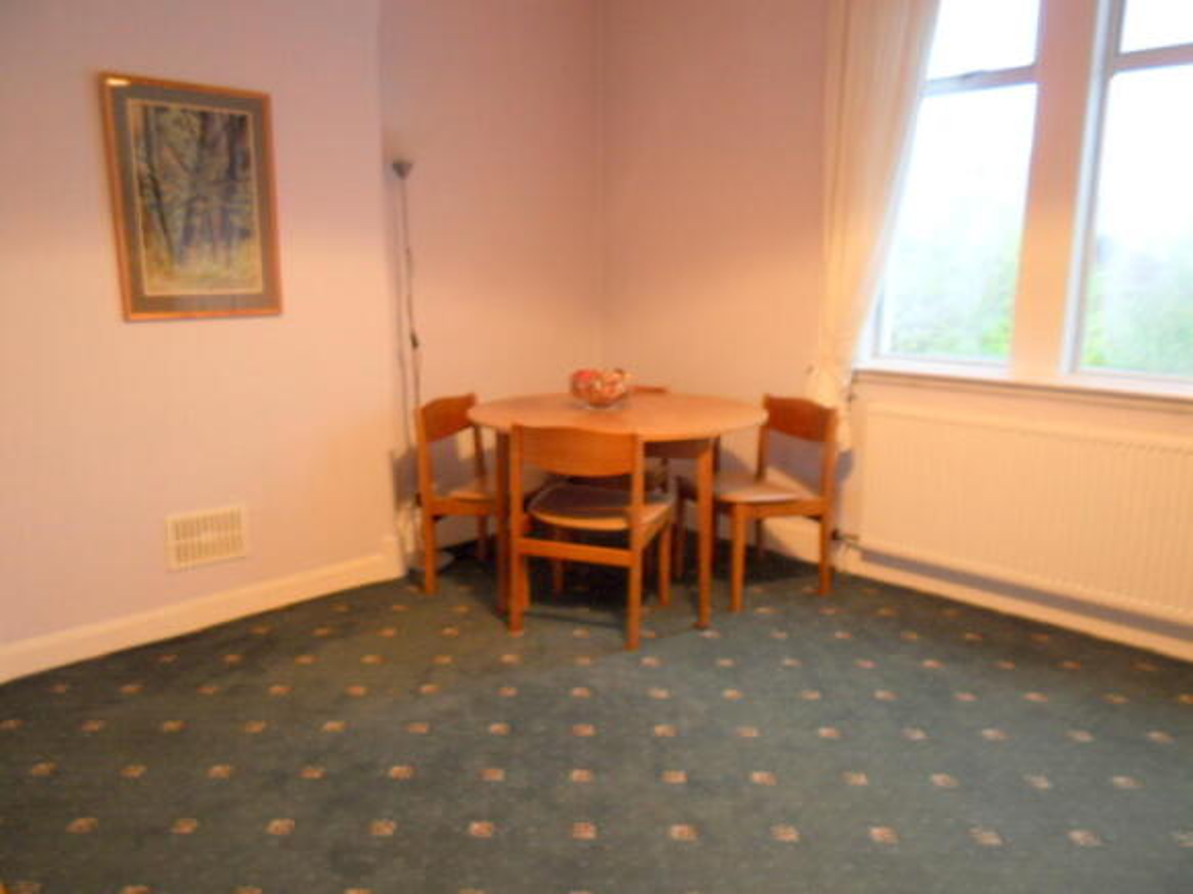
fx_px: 827
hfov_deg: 71.6
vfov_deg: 56.8
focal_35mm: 24
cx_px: 596
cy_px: 447
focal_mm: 4.2
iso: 80
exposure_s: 1/1.43
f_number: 3.3
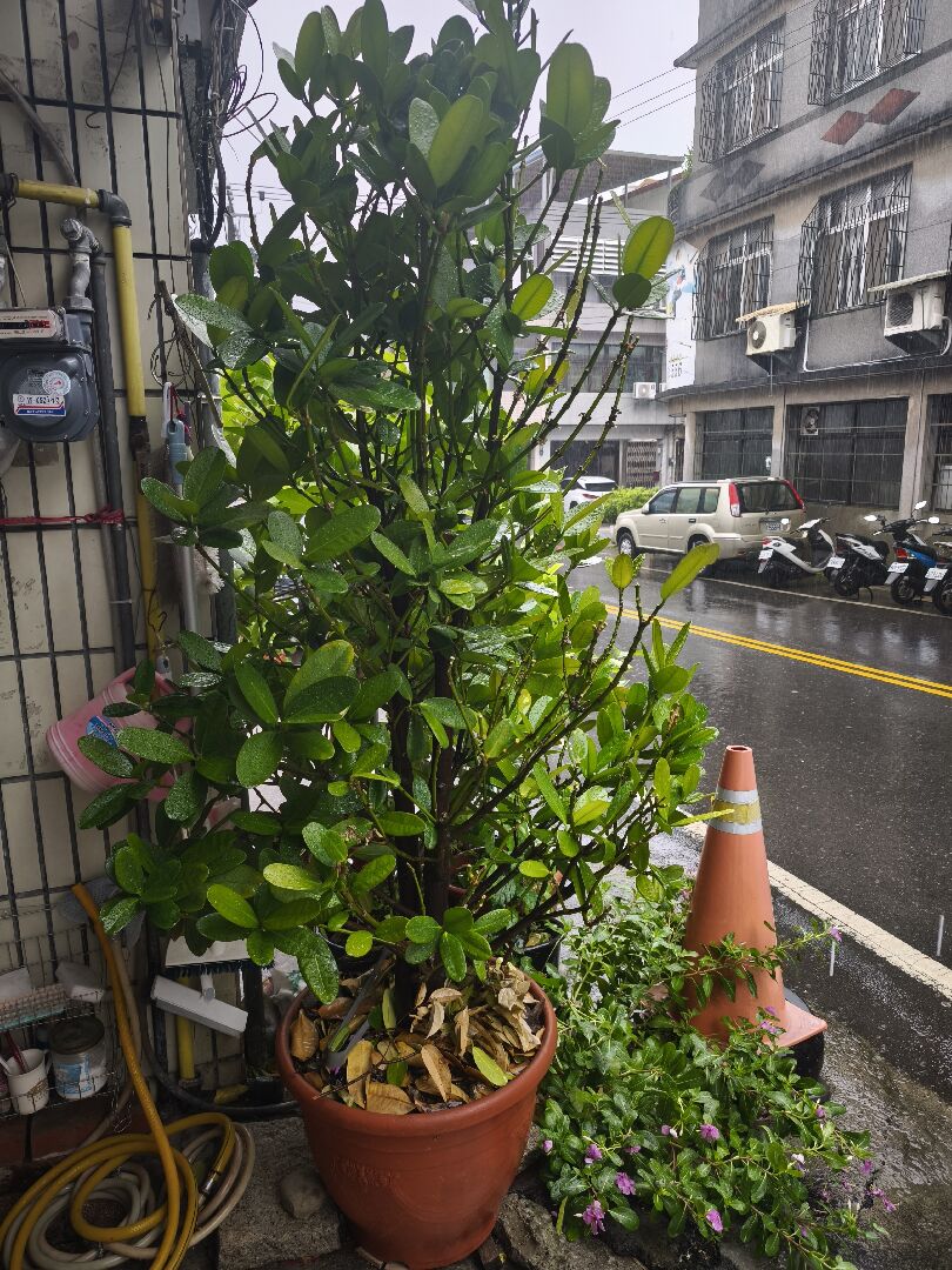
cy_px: 635
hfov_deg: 58.9
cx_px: 476
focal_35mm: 23
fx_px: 843
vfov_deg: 73.9
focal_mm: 6.57
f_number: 1.6
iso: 125
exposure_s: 1/120
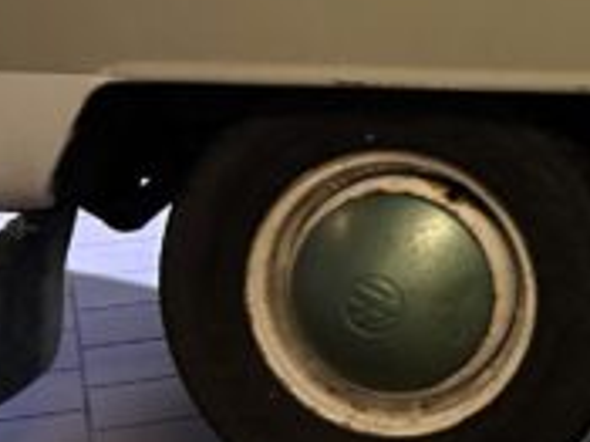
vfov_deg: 9.5
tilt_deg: -6.3
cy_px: -216
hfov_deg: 11.2
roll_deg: +0.1
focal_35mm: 152
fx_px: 2589
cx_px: 1349
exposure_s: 1/50
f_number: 1.5
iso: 80
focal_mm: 5.7
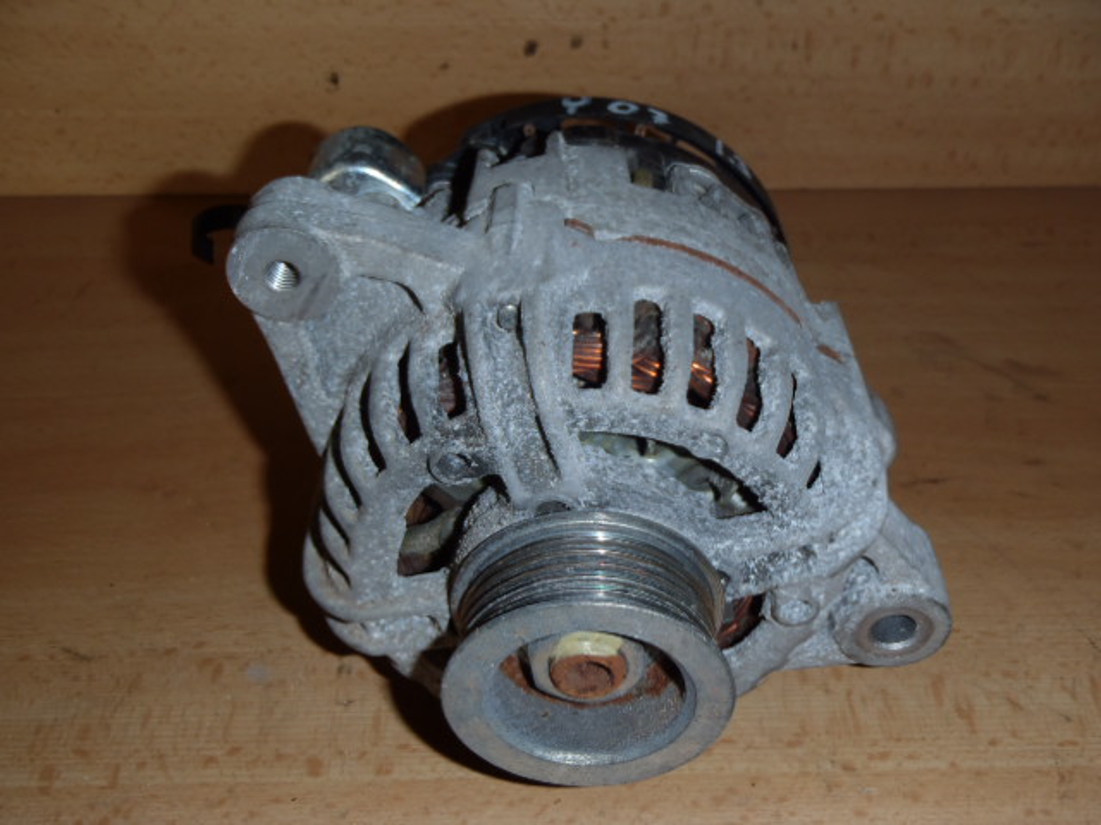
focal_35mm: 38
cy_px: 412
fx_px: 1209
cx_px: 550
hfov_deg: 49.0
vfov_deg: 37.7
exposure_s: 1/40
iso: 100
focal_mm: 6.83
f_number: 4.6
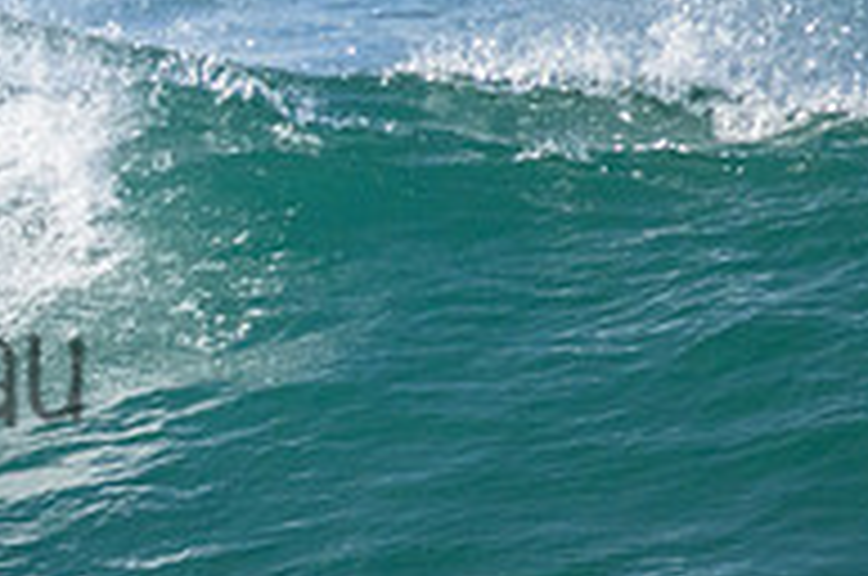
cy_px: 317
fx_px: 58011
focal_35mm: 2410
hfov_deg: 0.9
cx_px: -391
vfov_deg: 0.6
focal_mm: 800
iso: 3200
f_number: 11
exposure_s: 1/1600
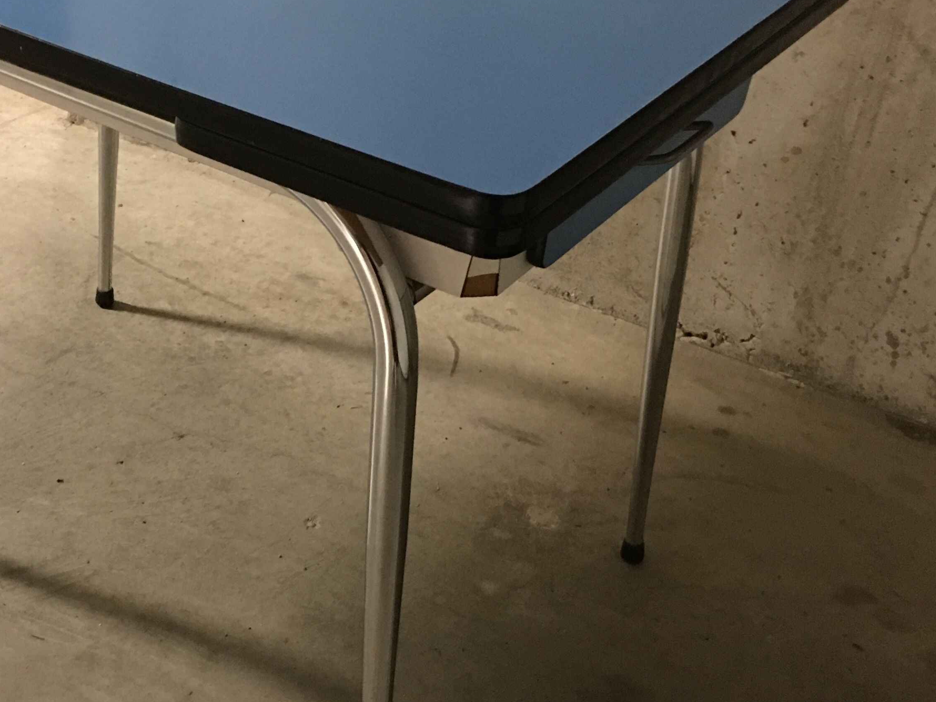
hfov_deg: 36.2
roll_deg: -3.7
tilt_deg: -32.5
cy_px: 337
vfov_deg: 28.0
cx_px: 271
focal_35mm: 52
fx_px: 1406
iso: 125
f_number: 2.2
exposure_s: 1/4
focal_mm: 4.15
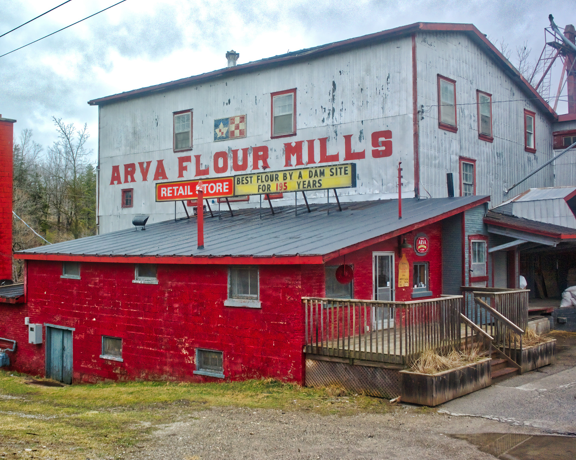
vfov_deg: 37.3
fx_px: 682
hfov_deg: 45.7
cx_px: 246
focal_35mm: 40
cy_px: 227
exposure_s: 1/250
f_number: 4
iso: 160
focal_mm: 13.1
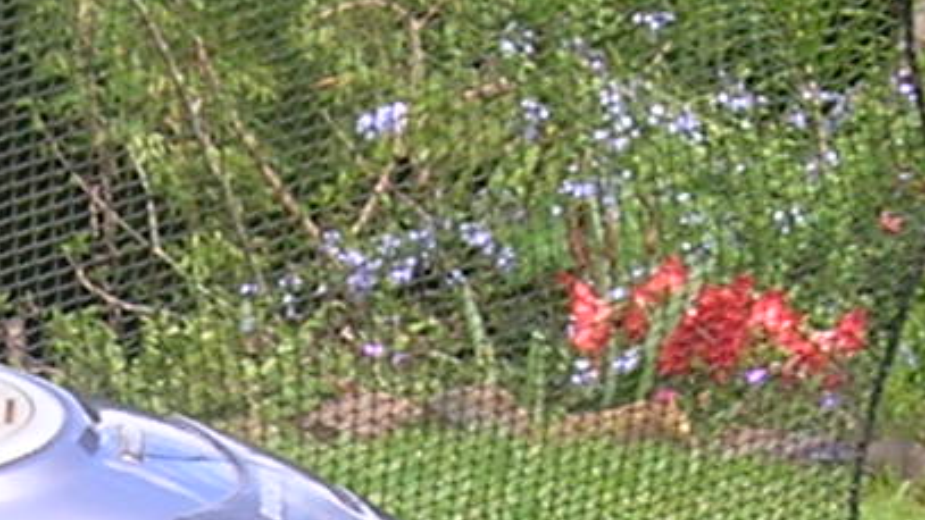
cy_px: 865
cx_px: 182
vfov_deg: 5.8
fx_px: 5102
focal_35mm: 208
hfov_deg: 10.3
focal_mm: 5.7
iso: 50
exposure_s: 1/91
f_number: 4.9
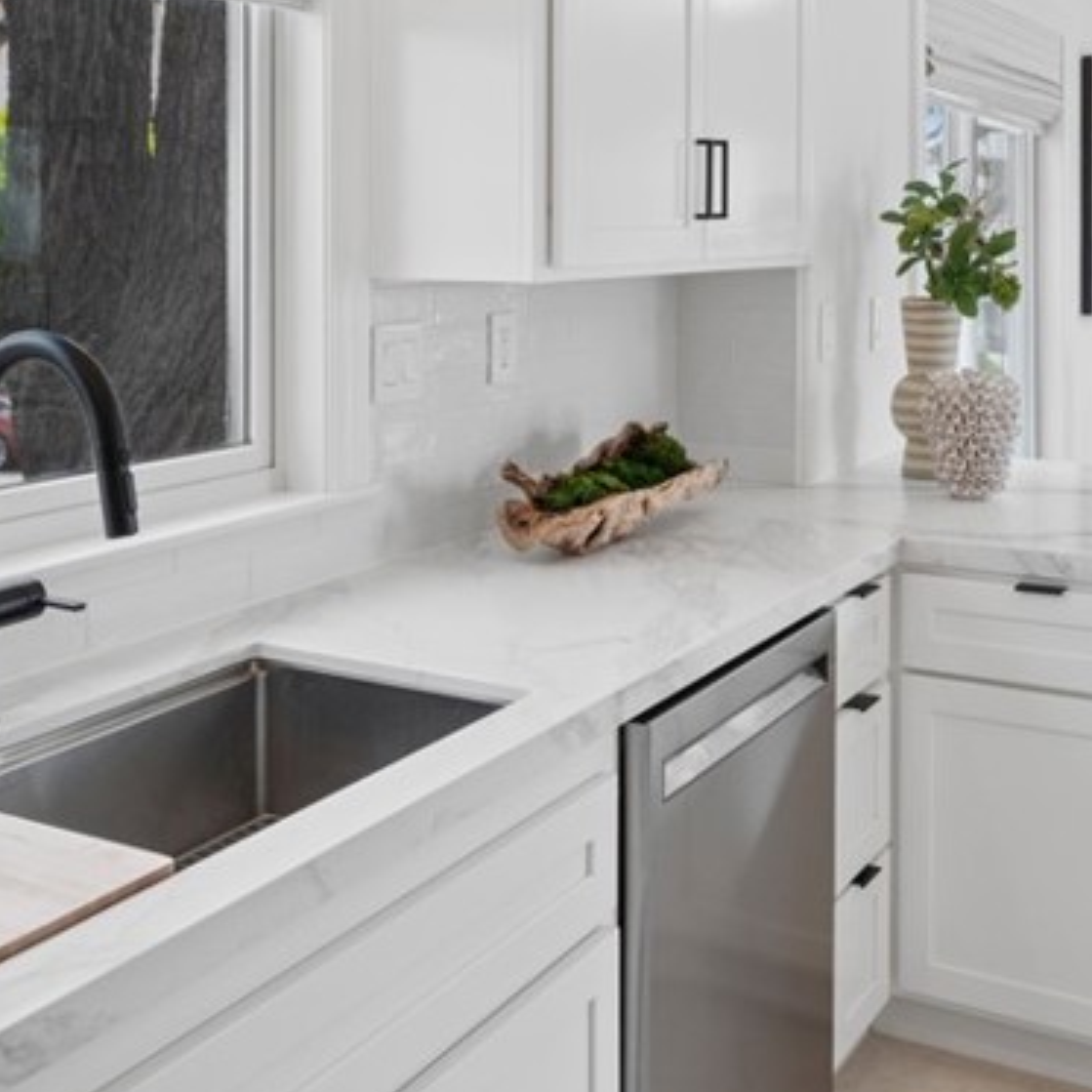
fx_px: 1499
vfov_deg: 38.9
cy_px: 259
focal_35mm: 42
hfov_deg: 39.8
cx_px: 673
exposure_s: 1/40
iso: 125
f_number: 9
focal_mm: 18
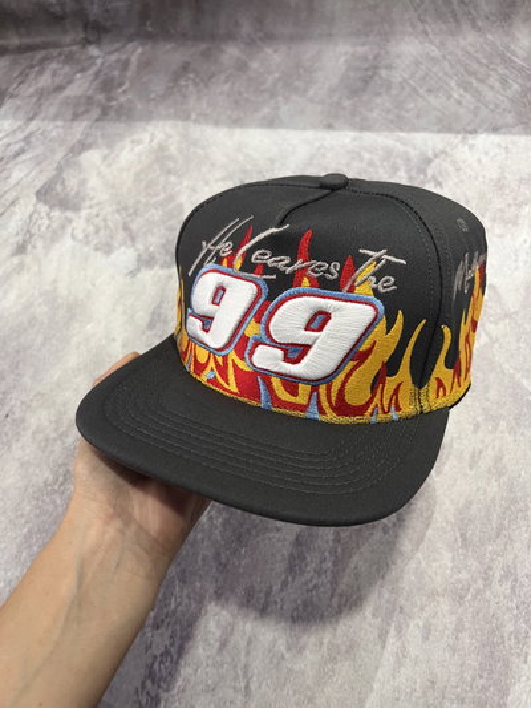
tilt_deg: -58.0
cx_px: 266
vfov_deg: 67.3
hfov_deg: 53.1
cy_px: 354
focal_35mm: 26
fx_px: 532
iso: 160
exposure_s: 1/50
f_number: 1.5
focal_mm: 5.7
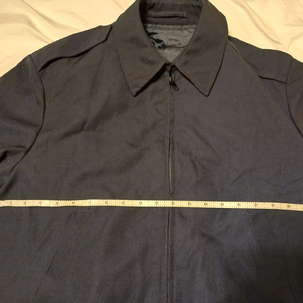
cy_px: 150
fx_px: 307
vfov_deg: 52.5
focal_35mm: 31
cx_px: 166
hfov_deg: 52.5
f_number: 1.8
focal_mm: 3.98
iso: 320
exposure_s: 1/24
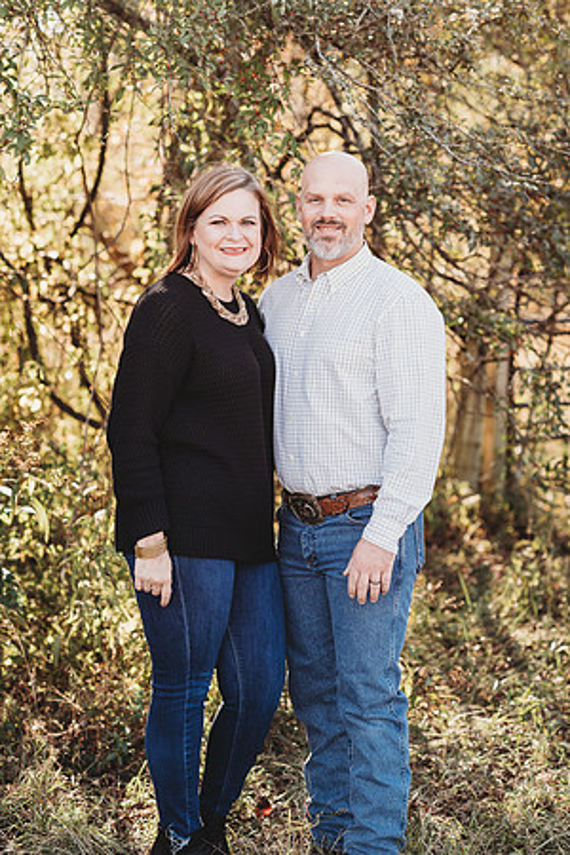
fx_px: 2019
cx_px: 285
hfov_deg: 16.1
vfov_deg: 23.9
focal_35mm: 85
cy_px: 428
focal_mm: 85
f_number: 2.8
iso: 160
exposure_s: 1/250
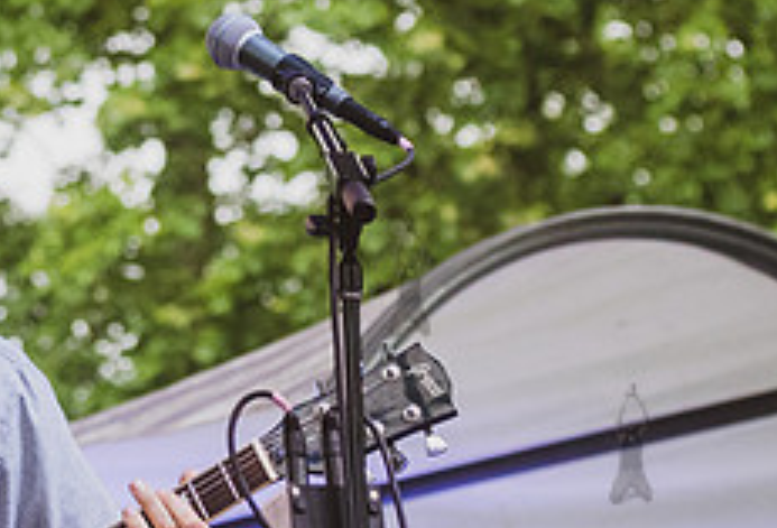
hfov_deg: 8.4
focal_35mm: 242
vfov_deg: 5.8
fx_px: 5254
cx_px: -145
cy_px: 317
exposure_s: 1/640
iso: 3200
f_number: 4.5
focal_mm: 80
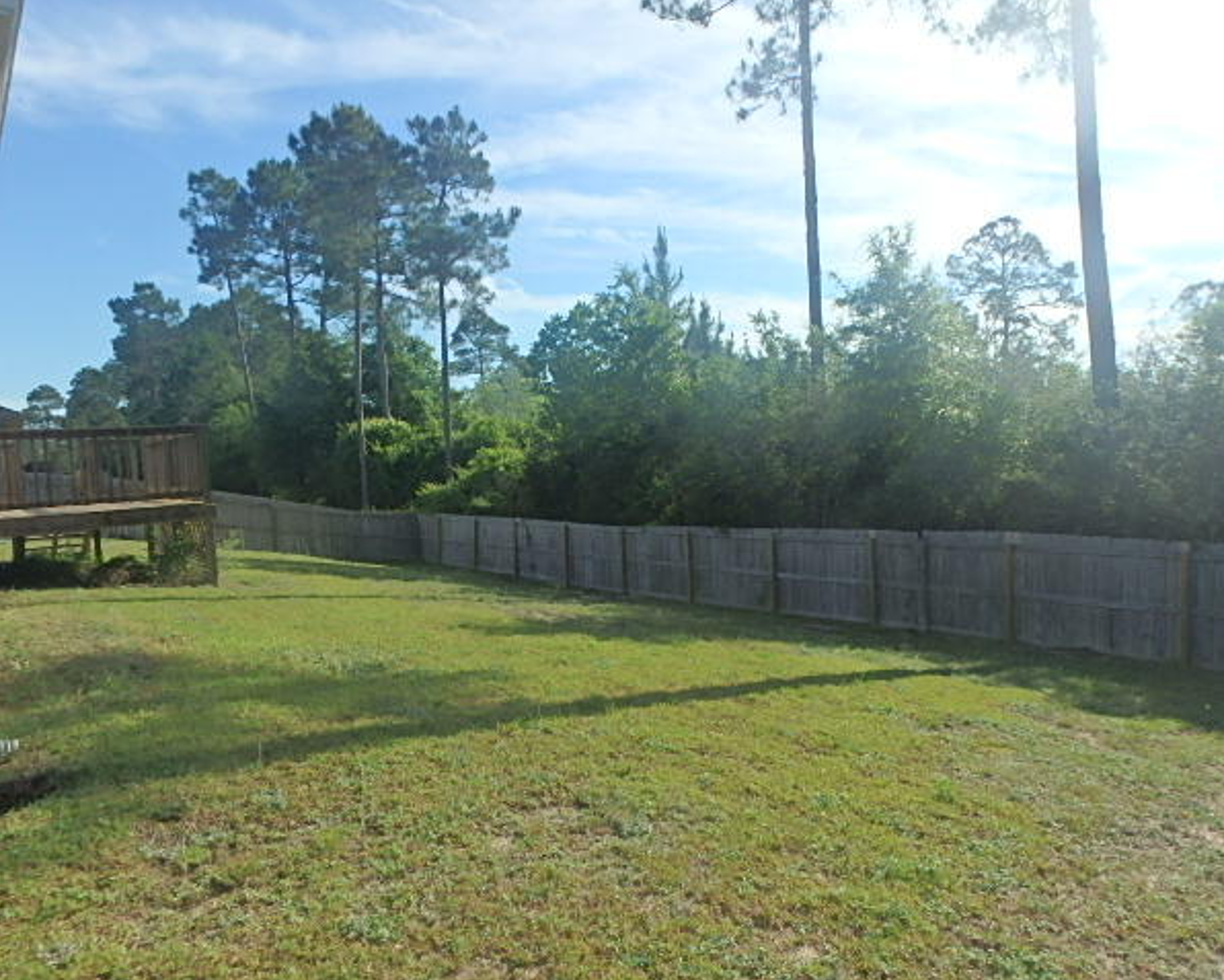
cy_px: 489
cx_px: 655
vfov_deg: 63.1
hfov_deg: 74.9
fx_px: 797
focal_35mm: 22
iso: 125
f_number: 6
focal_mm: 3.7
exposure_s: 1/500
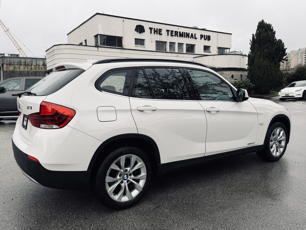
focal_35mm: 24
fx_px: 212
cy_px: 115
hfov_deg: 71.6
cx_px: 153
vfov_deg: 56.8
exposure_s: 1/898
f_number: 1.78
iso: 80
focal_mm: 6.76
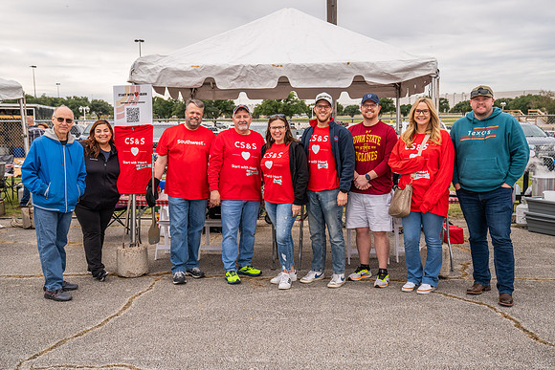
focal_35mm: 42
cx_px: 278
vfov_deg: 31.9
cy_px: 185
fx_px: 648
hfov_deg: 46.4
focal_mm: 42
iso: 500
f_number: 5
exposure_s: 1/800
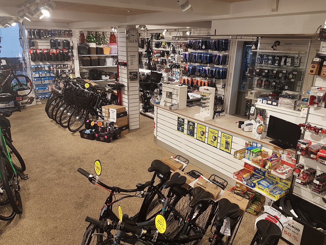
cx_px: 163
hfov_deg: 67.3
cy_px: 122
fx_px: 245
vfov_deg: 53.1
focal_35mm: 26
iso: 40
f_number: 1.7
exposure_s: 1/50
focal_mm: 4.2
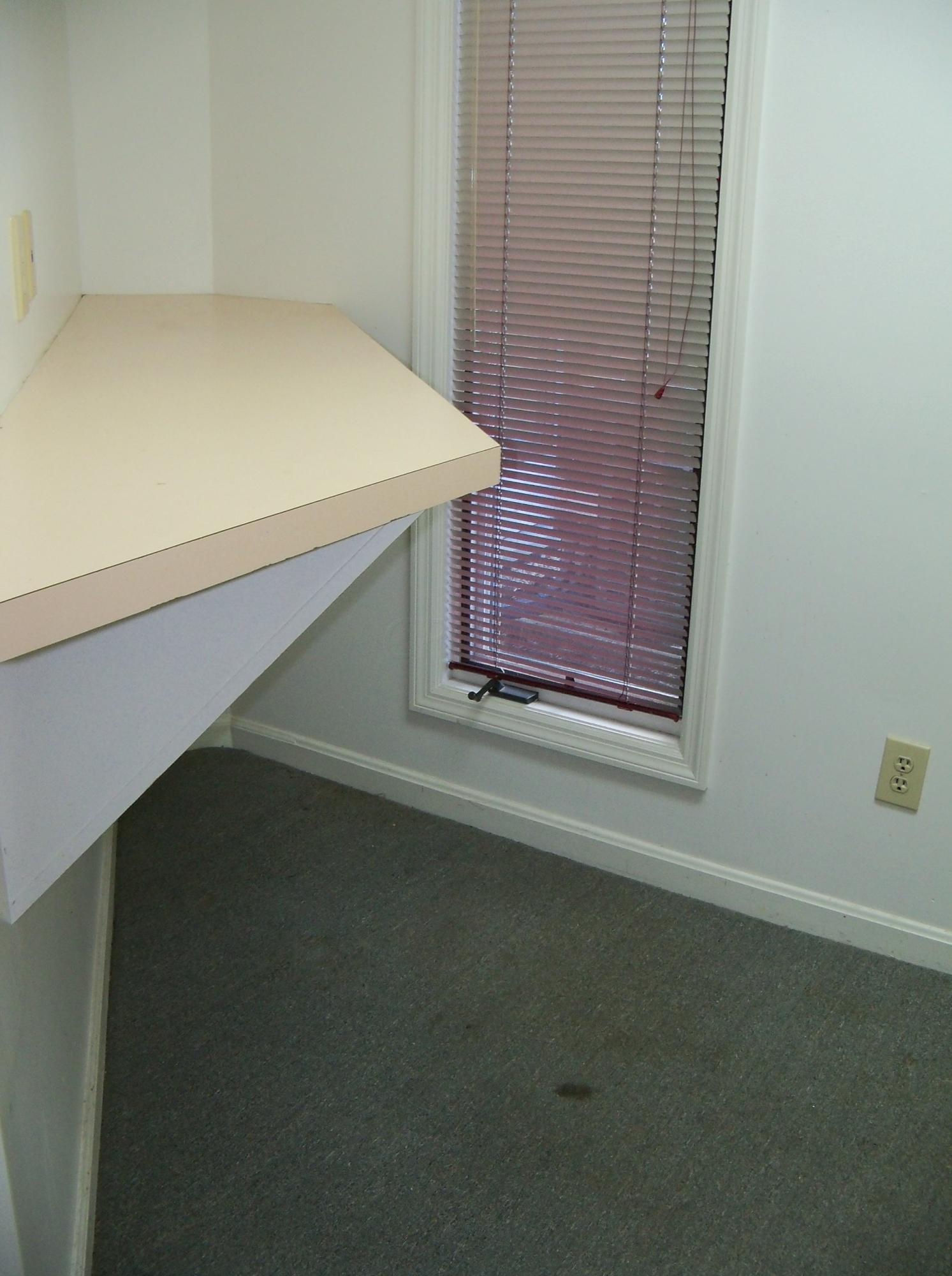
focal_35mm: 35
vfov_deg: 52.7
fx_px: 1287
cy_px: 638
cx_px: 476
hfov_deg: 40.6
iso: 250
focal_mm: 6.2
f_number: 3.5
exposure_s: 1/30
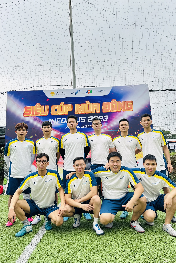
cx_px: 85
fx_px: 183
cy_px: 132
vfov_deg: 71.5
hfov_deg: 51.3
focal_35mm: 25
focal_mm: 6.86
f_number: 1.78
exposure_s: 1/471
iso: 80
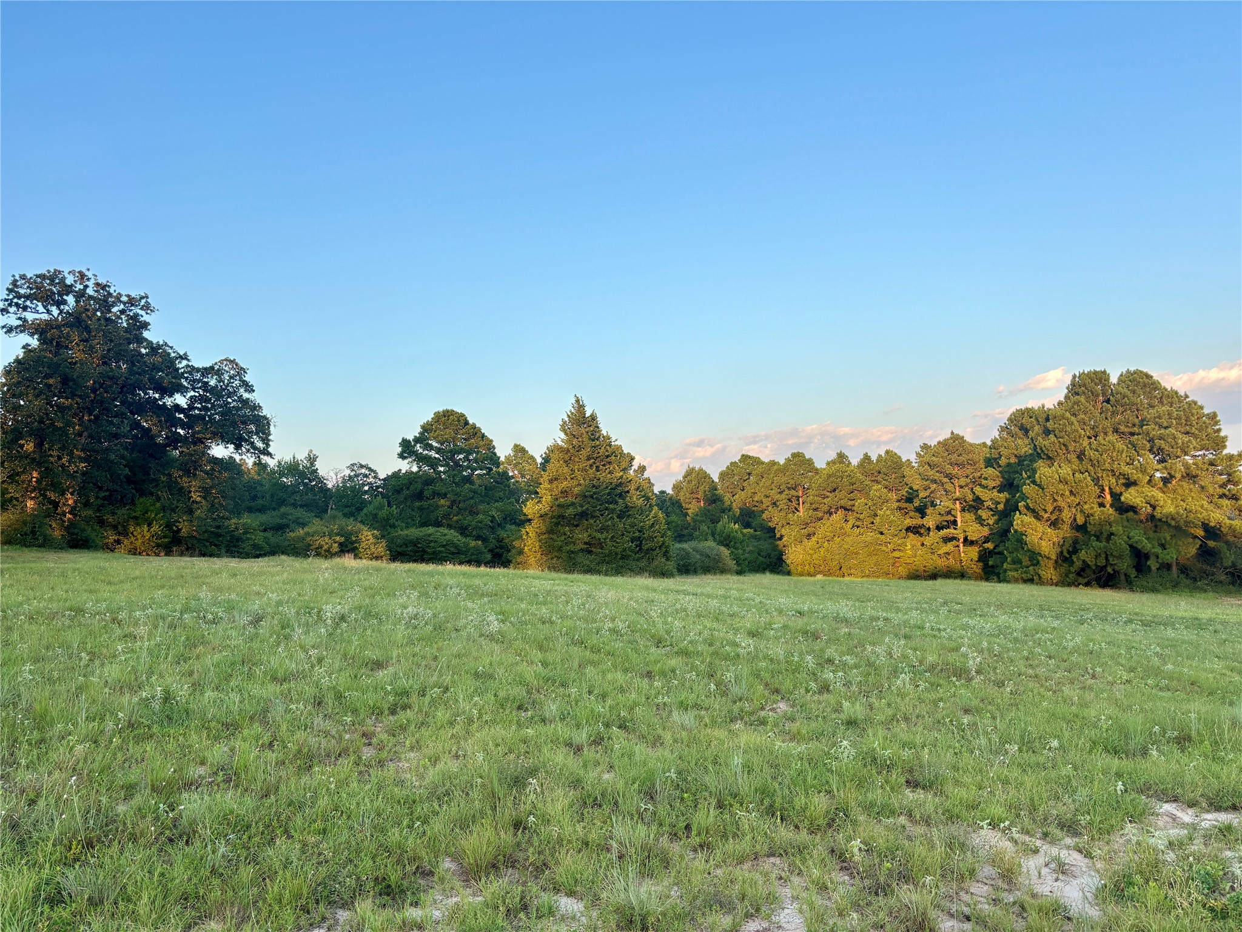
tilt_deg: +4.0
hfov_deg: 67.3
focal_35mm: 26
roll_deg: +2.0
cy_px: 466
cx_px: 621
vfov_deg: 53.1
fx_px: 933
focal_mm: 5.96
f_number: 1.6
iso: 50
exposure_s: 1/484
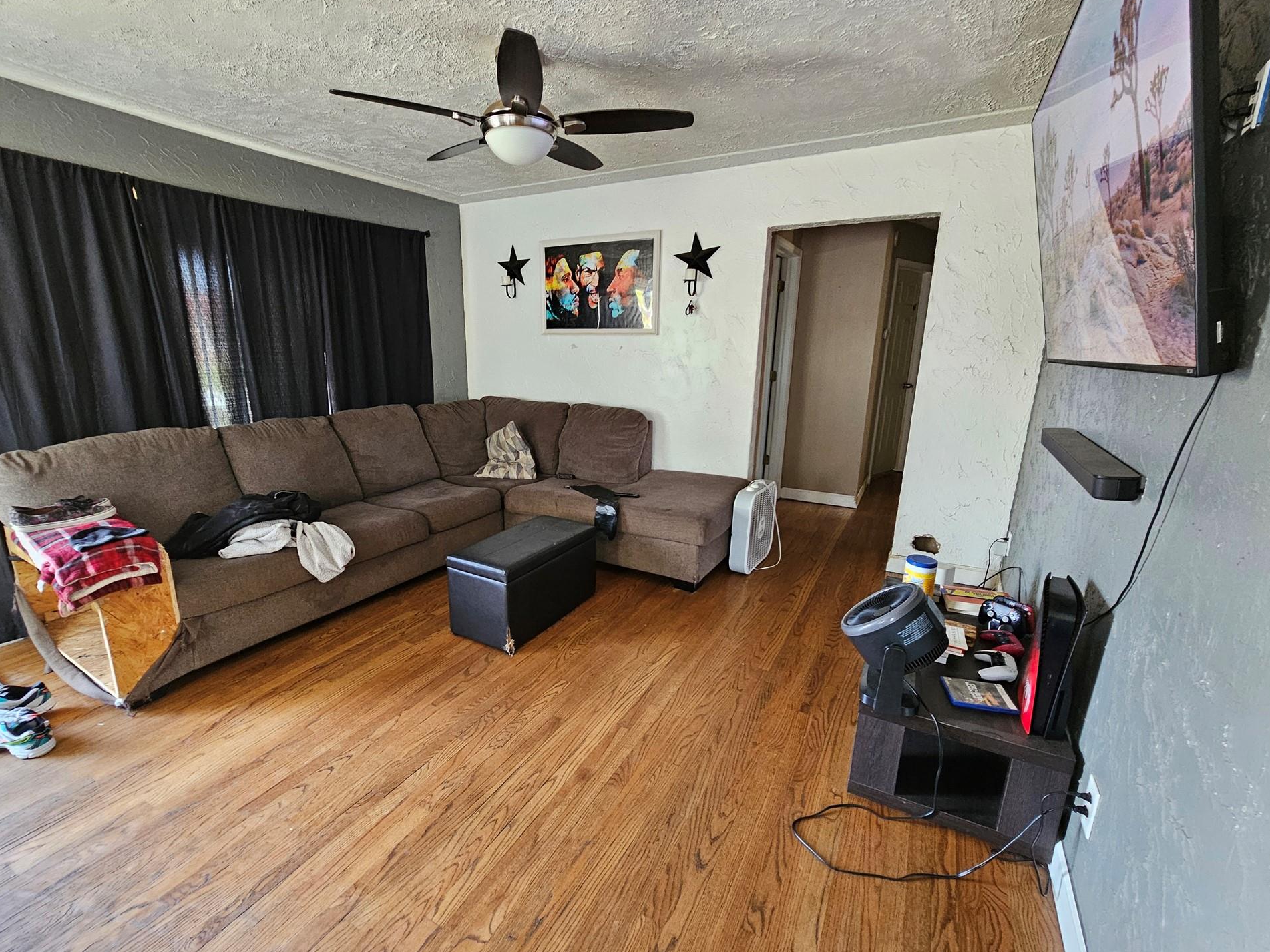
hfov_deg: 102.0
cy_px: 484
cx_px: 607
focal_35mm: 14
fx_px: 514
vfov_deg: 85.7
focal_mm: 2.2
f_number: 2.2
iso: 400
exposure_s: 1/30
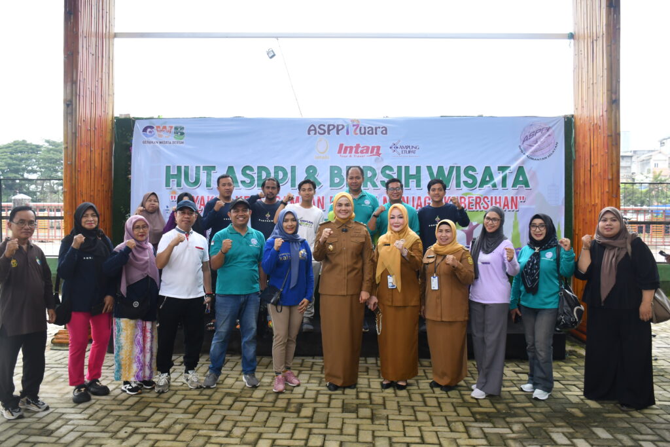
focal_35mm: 30
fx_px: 558
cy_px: 224
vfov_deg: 43.6
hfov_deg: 61.9
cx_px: 335
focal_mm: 20
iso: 320
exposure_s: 1/125
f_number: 3.5
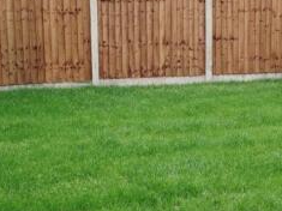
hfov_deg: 23.8
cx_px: 171
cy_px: 119
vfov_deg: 18.0
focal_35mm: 82
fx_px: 668
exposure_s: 1/359
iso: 50
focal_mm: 4.12
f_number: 2.4
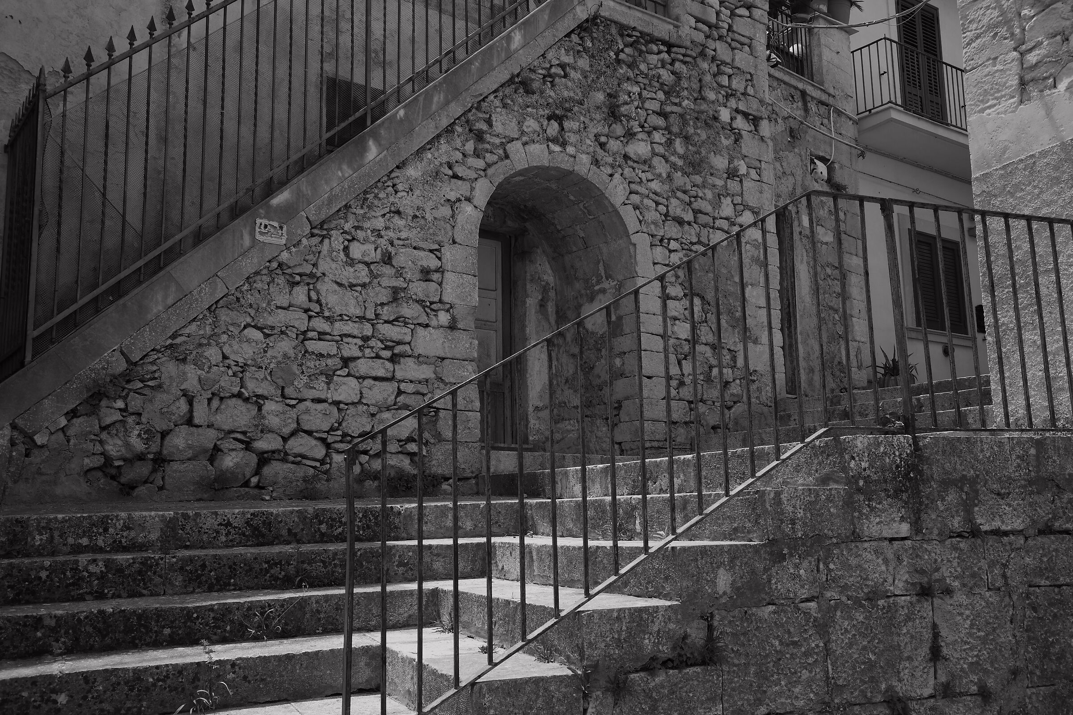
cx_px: 536
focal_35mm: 33
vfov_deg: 40.0
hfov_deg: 57.2
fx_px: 984
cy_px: 358
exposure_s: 1/200
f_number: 8
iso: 100
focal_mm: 22
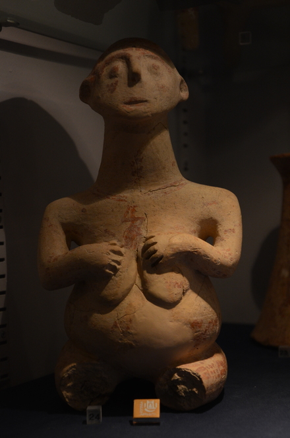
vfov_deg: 30.6
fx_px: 801
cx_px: 145
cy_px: 219
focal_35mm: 66
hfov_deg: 20.5
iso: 1000
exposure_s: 1/80
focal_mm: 44
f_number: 4.8
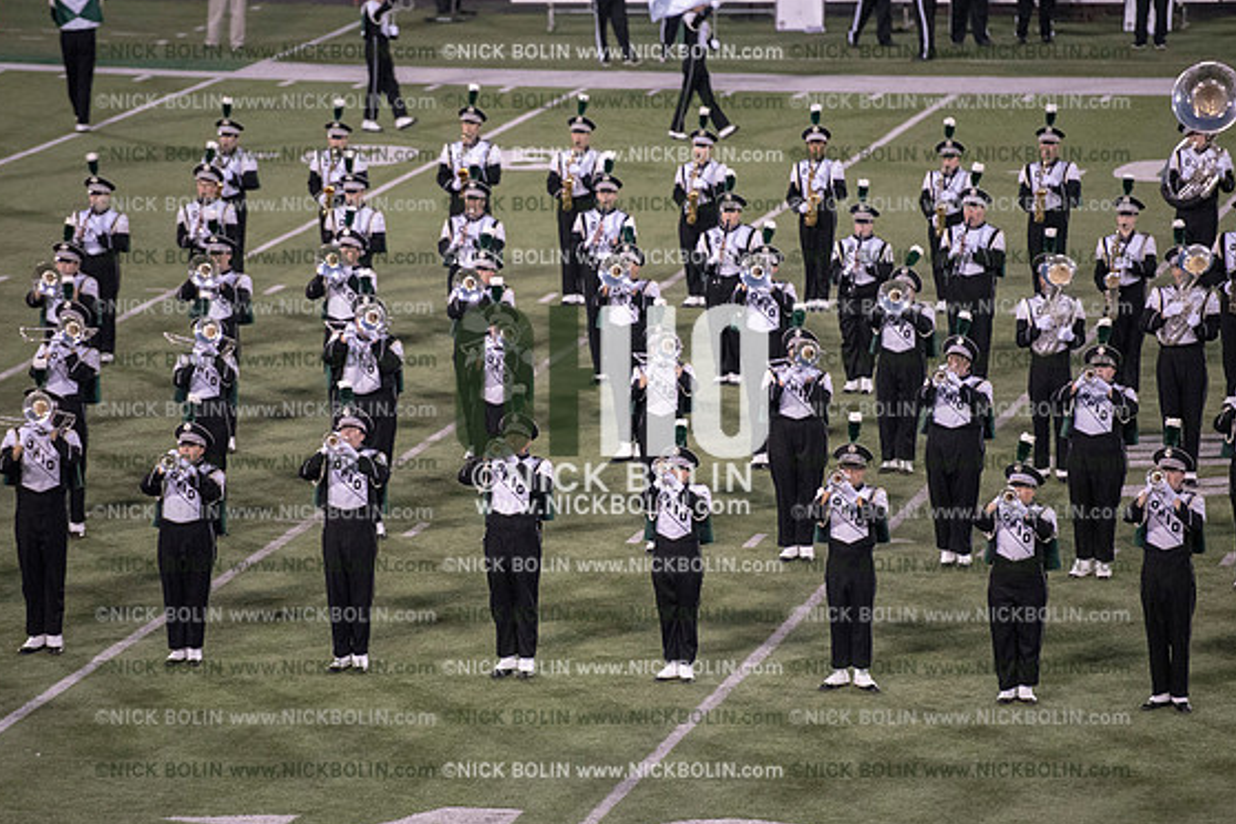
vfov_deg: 6.6
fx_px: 7141
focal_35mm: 208
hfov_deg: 9.9
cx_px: 611
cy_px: 411
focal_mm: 200
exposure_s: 1/1250
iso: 5000
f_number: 3.2
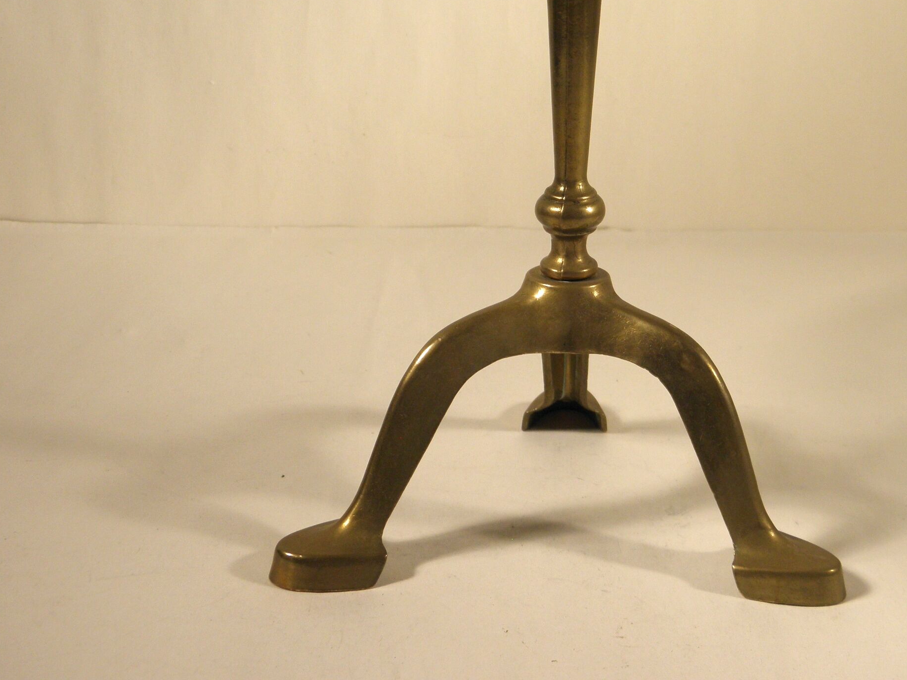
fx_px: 1389
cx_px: 617
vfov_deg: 27.4
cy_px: 230
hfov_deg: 35.7
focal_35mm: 53
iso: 100
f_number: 3.7
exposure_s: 1/80
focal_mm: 6.8
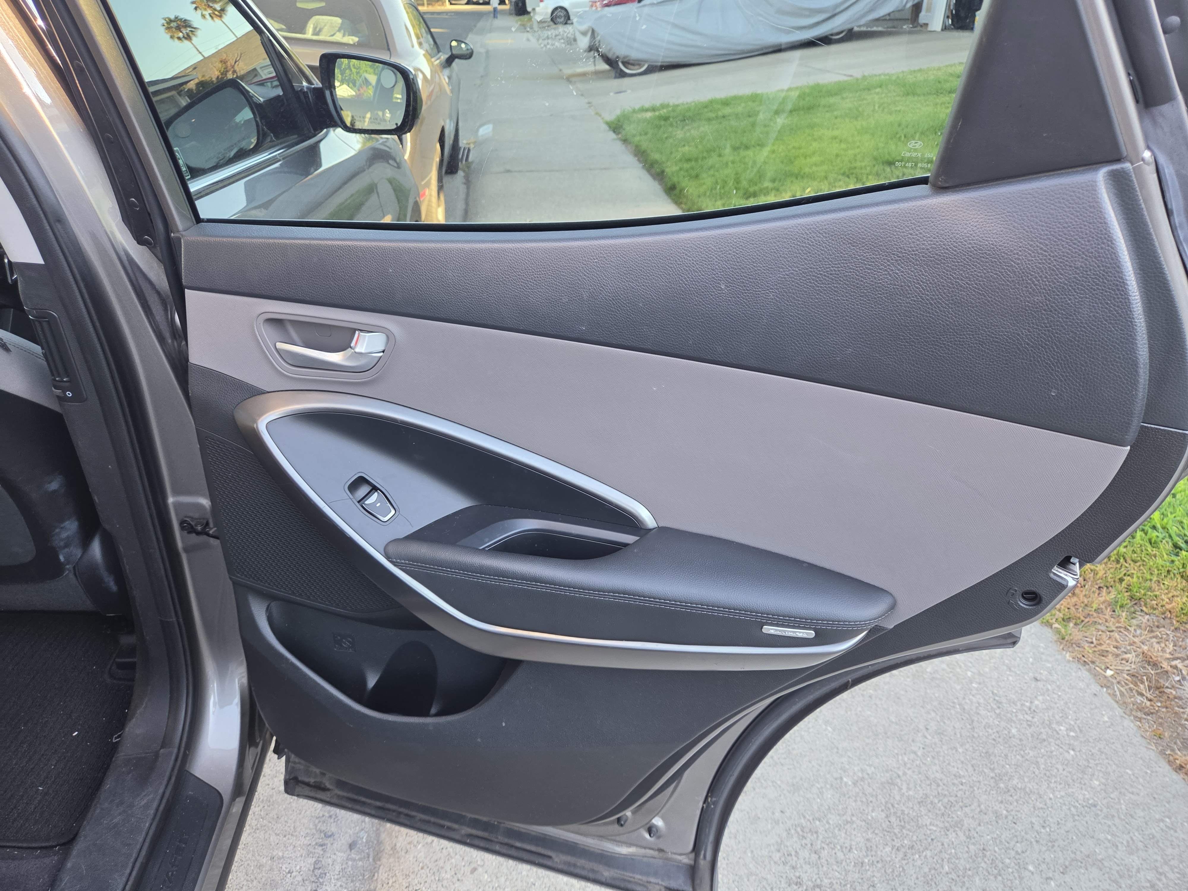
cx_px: 594
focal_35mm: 23
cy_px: 446
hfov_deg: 73.9
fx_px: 789
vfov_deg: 58.9
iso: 160
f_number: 1.8
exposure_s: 1/180
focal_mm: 5.4
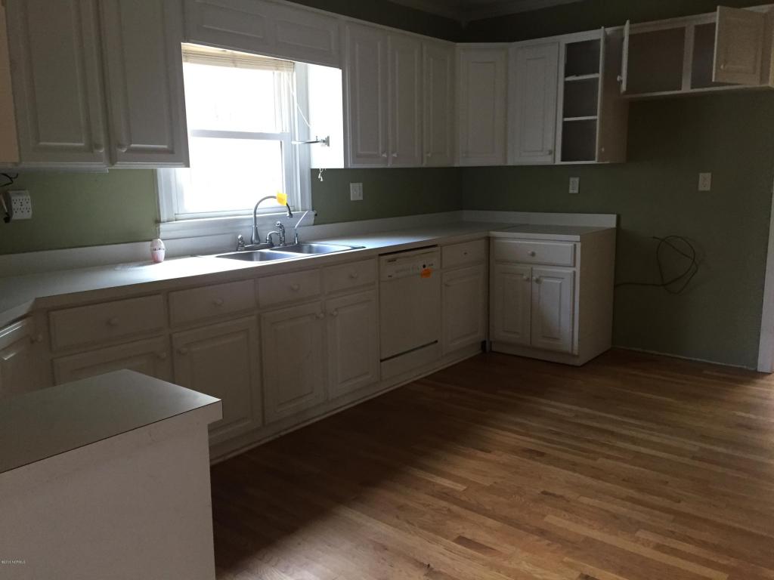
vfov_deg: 48.2
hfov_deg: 61.7
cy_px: 290
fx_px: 648
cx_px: 387
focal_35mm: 29
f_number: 2.2
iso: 200
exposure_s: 1/30
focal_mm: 4.15
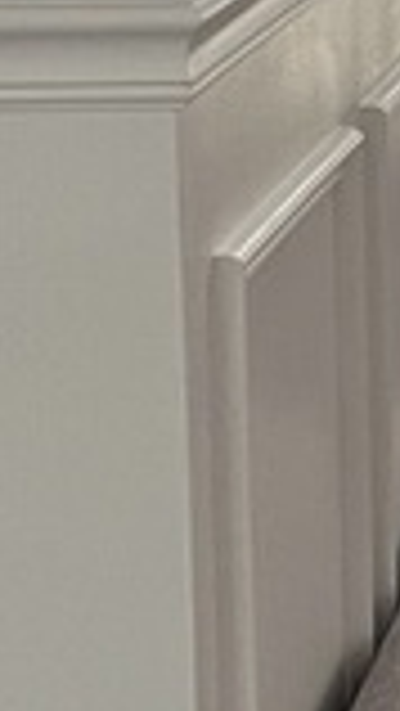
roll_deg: -0.2
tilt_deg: -5.1
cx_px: 1560
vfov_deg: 10.9
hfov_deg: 5.5
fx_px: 3654
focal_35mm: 194
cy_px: -122
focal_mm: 5.1
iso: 125
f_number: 1.6
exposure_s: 1/81
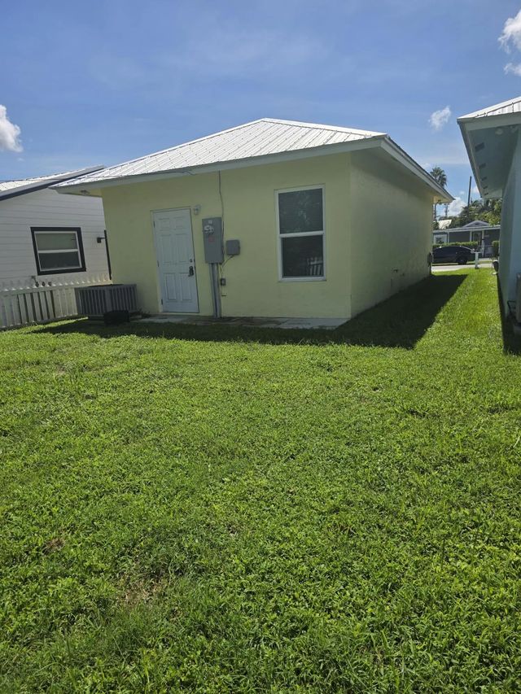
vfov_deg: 73.9
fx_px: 461
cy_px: 347
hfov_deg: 58.9
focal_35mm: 23
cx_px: 260
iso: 40
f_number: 1.7
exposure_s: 1/7944
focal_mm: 6.3
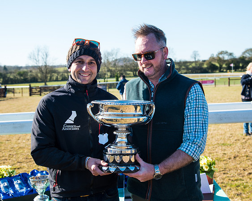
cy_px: 90
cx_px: 133
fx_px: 425
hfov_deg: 33.0
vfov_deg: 26.6
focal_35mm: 57
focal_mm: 46
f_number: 5
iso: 125
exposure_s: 1/200
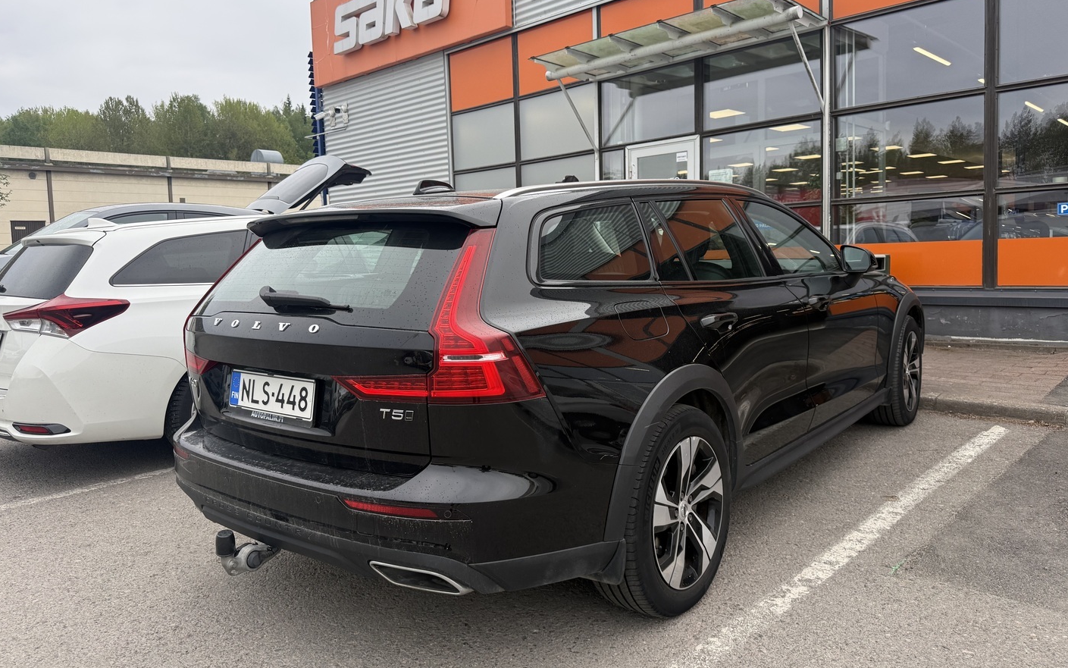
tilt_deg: -3.5
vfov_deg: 47.6
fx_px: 757
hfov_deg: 70.4
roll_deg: +1.5
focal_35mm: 26
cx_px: 536
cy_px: 304
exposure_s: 1/931
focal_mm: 6.76
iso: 100
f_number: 1.78
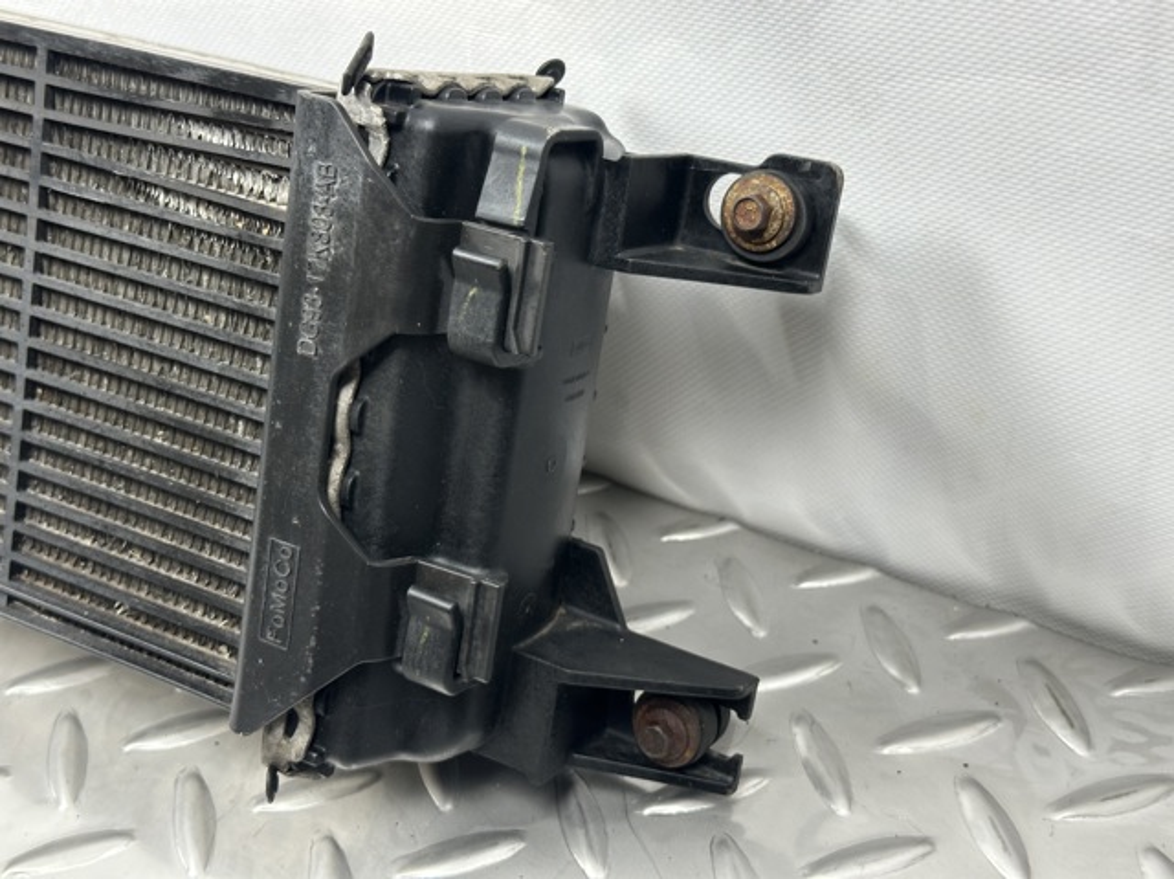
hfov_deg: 39.7
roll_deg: +6.6
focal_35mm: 48
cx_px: 587
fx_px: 1627
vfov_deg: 30.2
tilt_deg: -38.3
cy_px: 440
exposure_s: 1/50
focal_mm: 6.86
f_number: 1.78
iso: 80
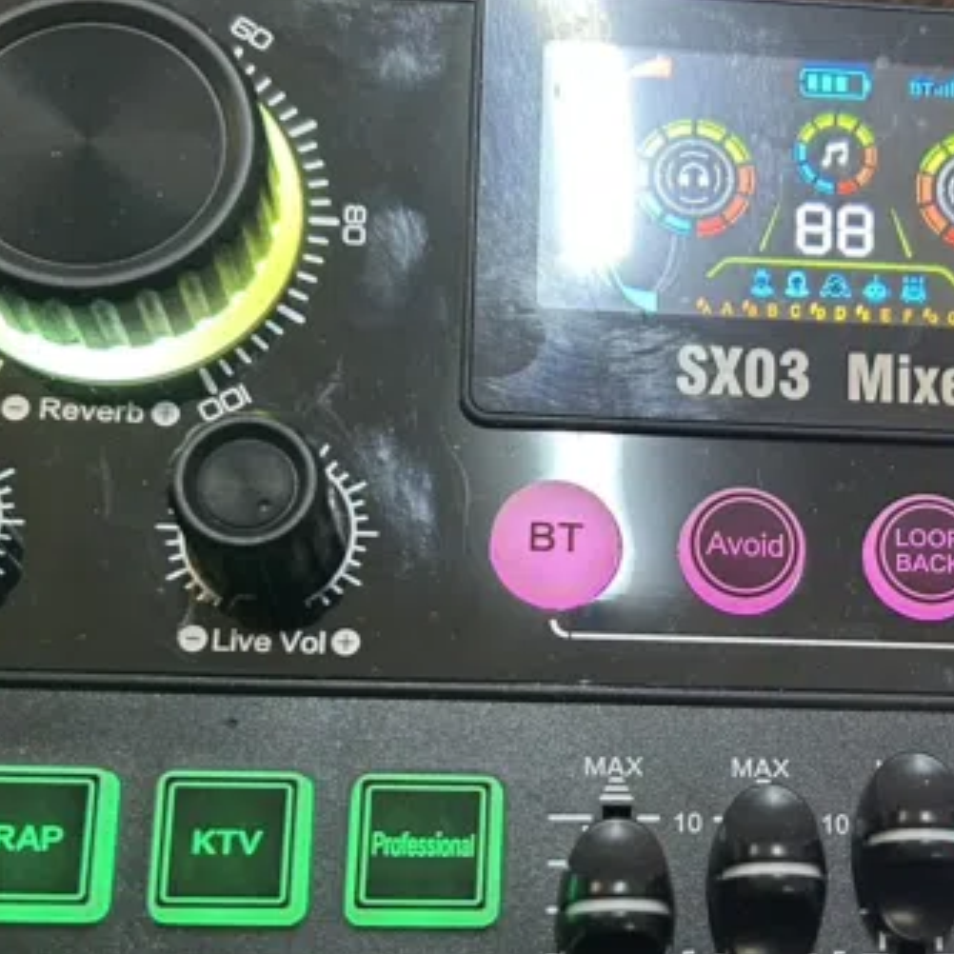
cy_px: 628
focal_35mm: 44
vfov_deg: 38.0
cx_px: 737
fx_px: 1372
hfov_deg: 37.2
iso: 160
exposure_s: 1/54
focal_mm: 5.7
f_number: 1.5
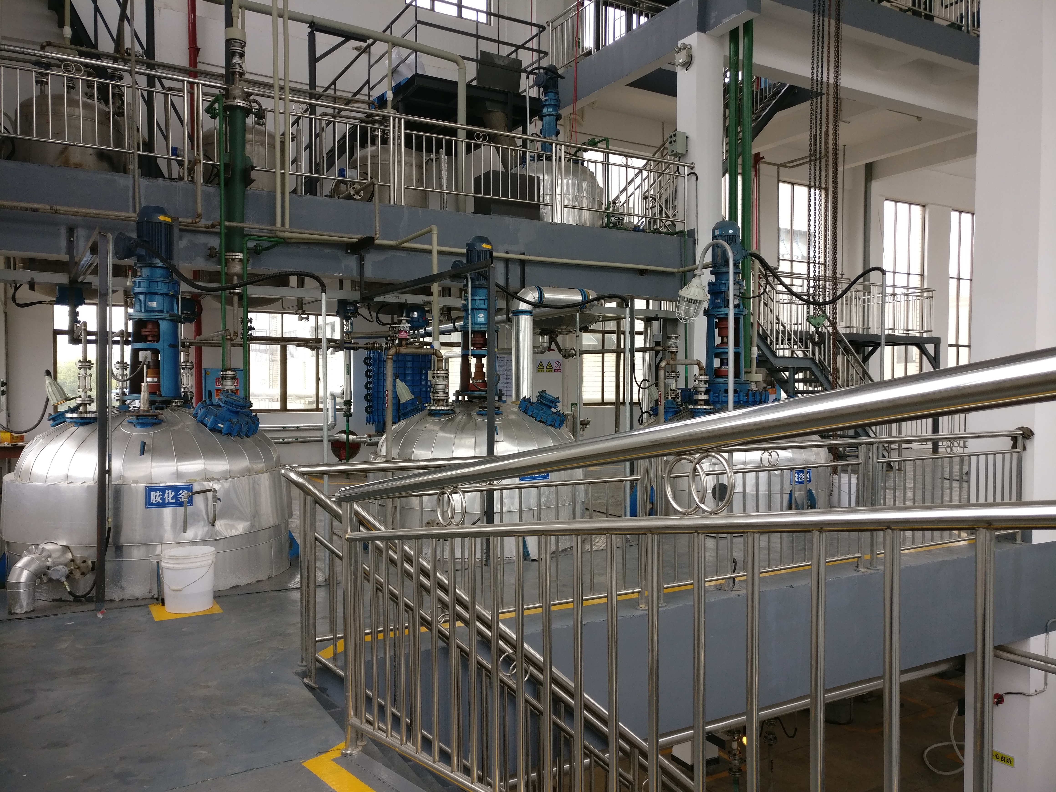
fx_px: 854
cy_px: 396
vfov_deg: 49.7
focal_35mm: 28
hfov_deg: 63.4
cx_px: 528
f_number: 2
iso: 100
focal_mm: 4.26
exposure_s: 1/130
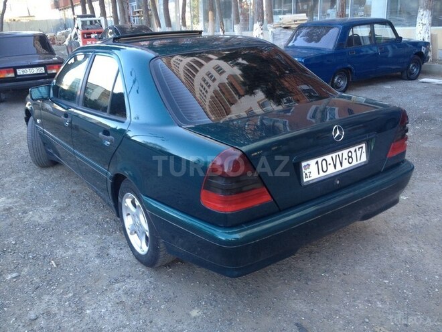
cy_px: 166
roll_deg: +2.1
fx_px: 447
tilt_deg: -21.9
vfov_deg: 40.7
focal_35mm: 35
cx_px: 221
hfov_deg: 52.6
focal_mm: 4.28
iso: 50
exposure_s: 1/60
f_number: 2.4
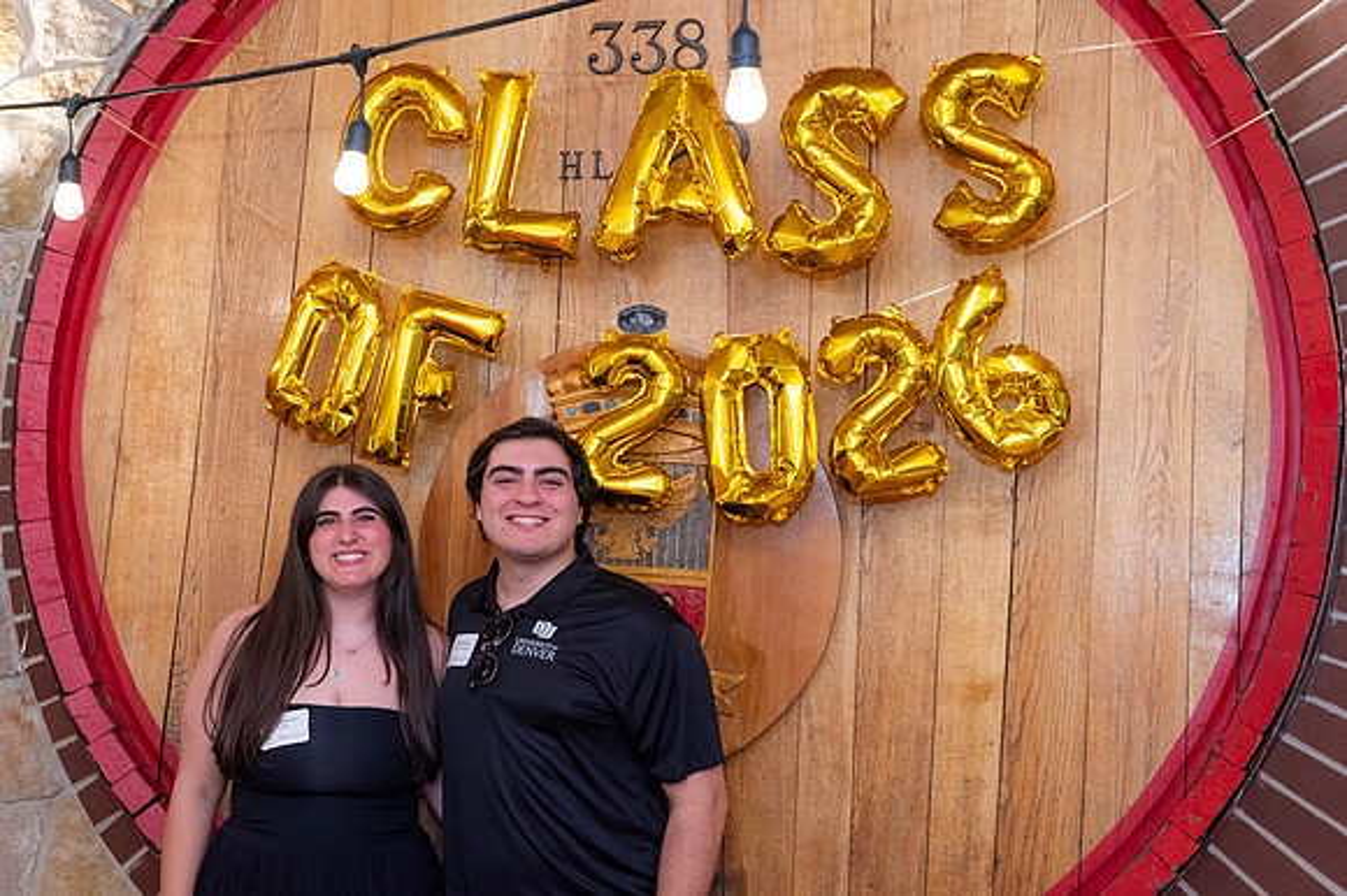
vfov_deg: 30.0
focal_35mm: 45
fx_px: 1675
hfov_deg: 43.7
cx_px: 585
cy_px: 472
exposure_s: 1/125
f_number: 5
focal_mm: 37
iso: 2000
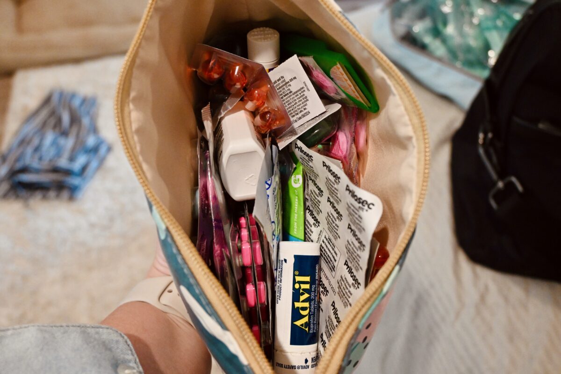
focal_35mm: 34
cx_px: 280
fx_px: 526
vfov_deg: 39.1
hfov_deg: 56.1
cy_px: 187
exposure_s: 1/125
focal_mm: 22.5
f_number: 4
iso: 3200
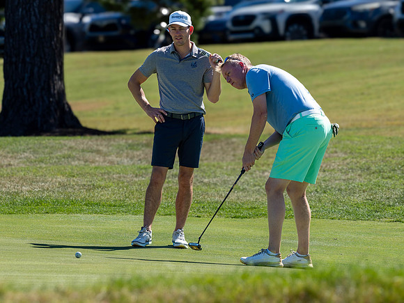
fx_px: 4261
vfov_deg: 4.1
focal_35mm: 365
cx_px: 224
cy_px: 155
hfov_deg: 5.4
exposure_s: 1/500
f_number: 5.6
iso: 200
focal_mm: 164
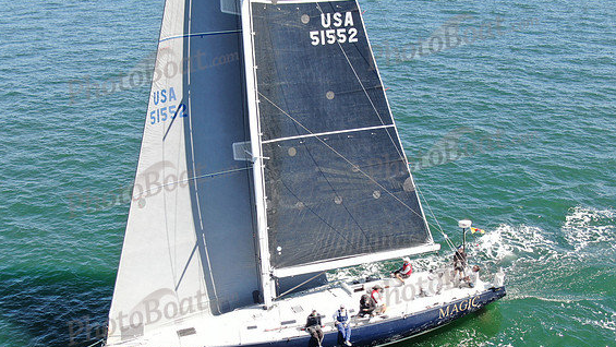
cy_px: 233
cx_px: 303
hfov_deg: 52.8
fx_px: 621
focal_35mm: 38
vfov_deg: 31.0
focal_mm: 5.82
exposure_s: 1/400
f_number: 3.2
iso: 100
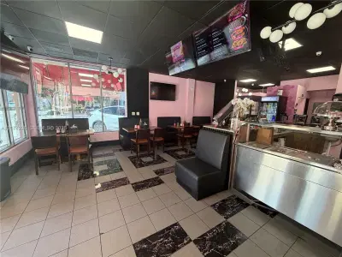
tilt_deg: -8.5
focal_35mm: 14
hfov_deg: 102.1
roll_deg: -1.1
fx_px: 138
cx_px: 171
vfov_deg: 85.7
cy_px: 128
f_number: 2.2
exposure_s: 1/120
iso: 200
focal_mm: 2.22
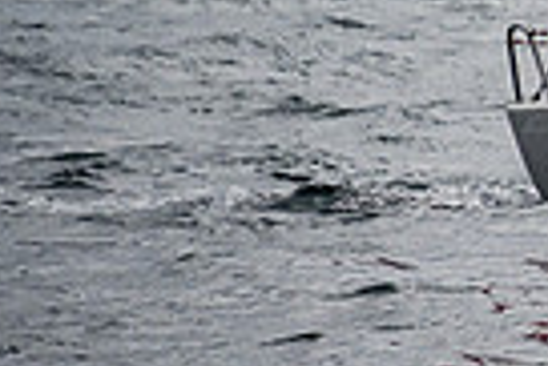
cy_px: -201
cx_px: 1368
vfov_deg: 1.3
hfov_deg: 2.0
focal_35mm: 1030
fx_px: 15695
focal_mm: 200
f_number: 6.3
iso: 250
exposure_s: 1/2500
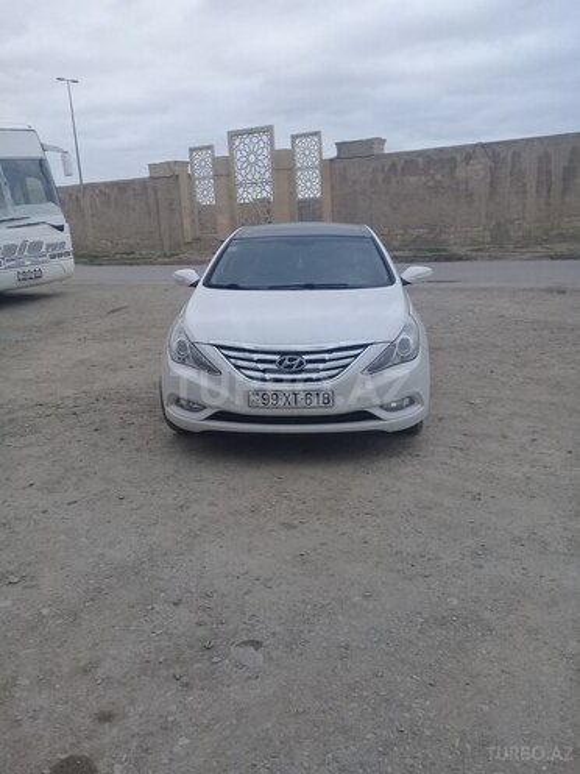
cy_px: 387
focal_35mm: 31
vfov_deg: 58.4
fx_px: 693
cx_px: 290
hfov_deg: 45.4
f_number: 2.2
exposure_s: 1/646
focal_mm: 3.3
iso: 50
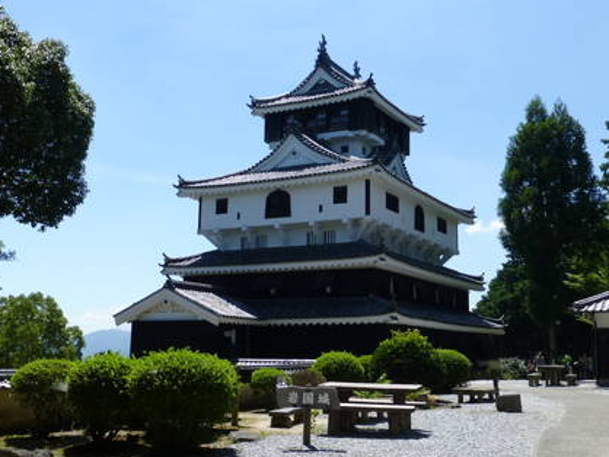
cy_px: 233
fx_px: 739
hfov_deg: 44.8
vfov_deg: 34.4
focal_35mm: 42
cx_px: 307
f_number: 3.9
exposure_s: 1/800
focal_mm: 6.9
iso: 100
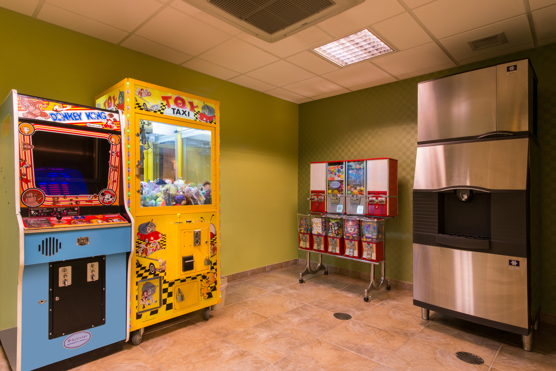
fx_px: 309
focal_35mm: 20
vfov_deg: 62.0
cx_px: 278
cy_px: 186
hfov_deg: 84.0
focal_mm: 20
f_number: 13
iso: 400
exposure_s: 1/1.67
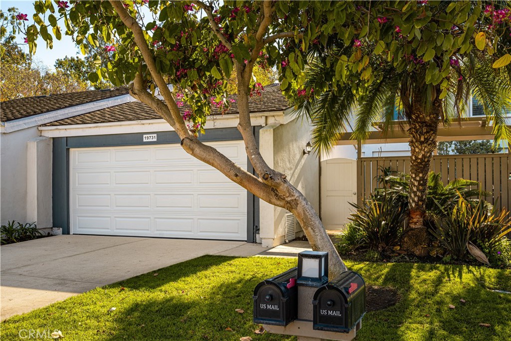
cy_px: 170
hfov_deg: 61.9
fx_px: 426
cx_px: 256
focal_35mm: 30
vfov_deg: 43.6
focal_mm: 30
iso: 80
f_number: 9
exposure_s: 1/160
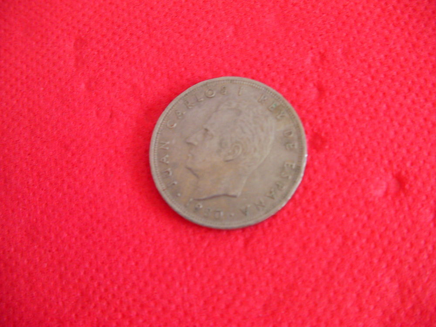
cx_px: 218
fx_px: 479
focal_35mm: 38
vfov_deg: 37.7
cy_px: 164
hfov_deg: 49.0
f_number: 3.5
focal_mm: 6.3
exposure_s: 1/30
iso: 142
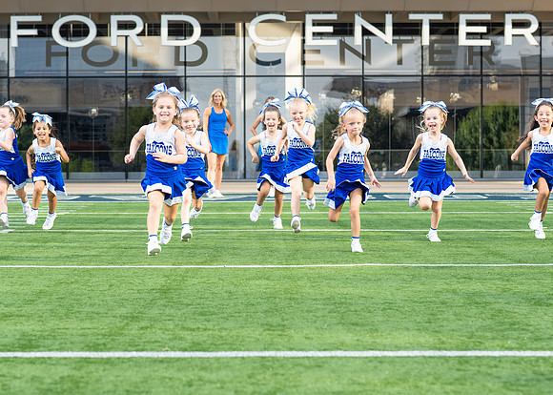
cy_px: 196
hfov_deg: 18.7
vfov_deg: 13.4
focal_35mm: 107
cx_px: 242
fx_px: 1675
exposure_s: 1/1000
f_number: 2.8
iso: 125
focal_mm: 50
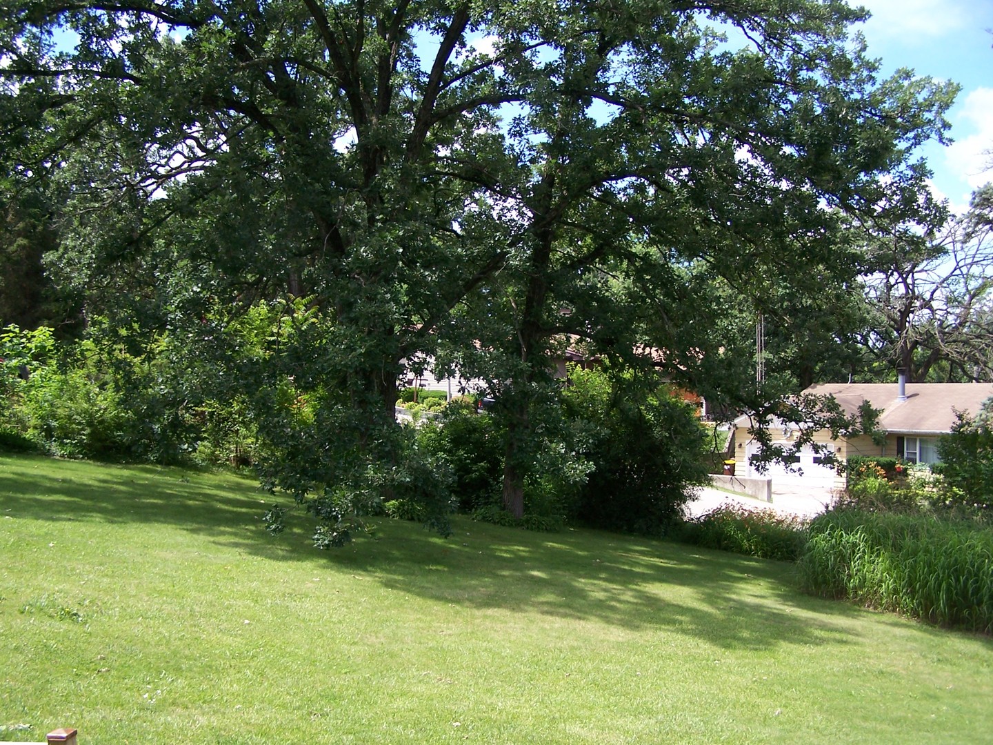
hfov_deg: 49.0
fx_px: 1090
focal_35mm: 38
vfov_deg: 37.7
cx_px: 496
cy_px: 372
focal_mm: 6.3
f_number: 2.8
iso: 80
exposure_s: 1/400
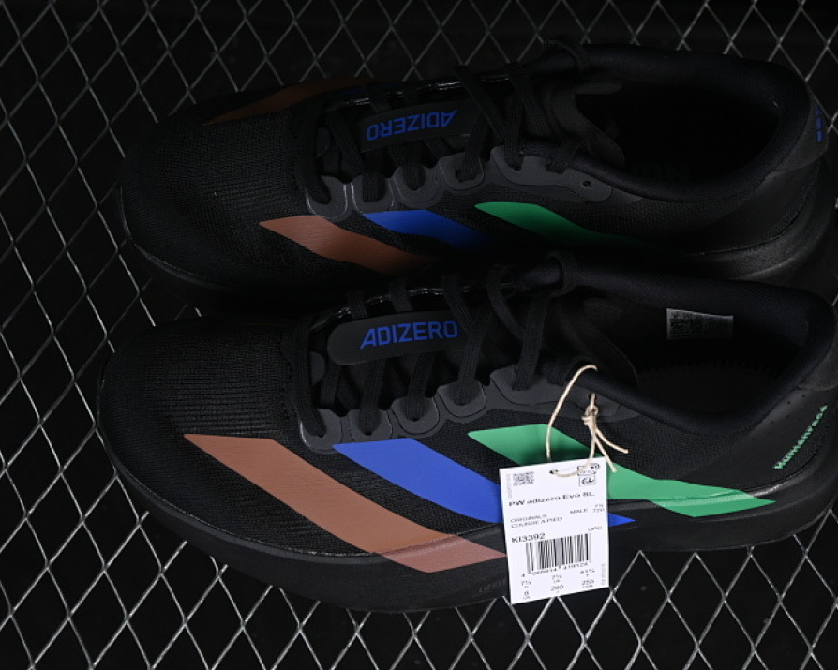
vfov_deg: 18.1
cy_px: 335
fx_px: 2108
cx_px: 486
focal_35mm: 85
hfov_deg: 22.5
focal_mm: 50
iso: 160
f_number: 6.3
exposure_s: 1/50
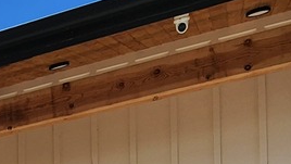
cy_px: 469
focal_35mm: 76
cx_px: -34
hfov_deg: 25.7
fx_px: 587
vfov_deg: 11.2
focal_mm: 2.2
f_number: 2.2
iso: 50
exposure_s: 1/3291
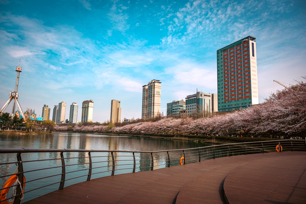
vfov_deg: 53.1
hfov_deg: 73.7
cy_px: 102
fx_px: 204
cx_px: 153
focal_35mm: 24
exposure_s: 1/2000
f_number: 4
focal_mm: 16
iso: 200
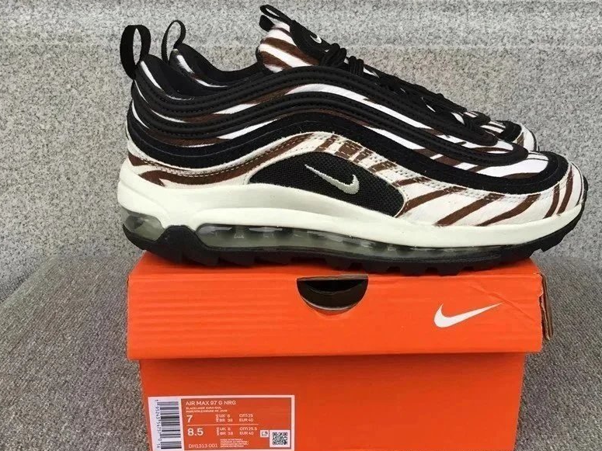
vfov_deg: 39.6
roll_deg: +0.3
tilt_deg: -19.6
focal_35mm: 36
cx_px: 346
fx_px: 626
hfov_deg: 51.2
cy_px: 233
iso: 32
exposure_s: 1/50
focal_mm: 3.3
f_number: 2.4
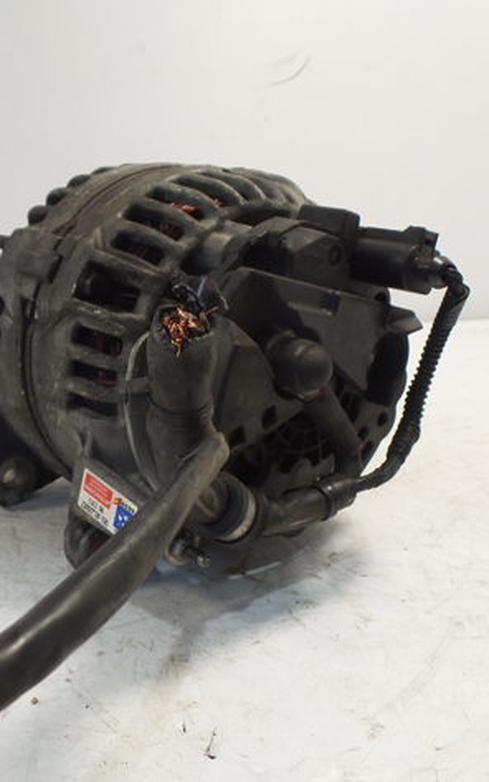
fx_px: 703
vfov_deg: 58.1
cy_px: 392
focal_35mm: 33
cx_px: 172
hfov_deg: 38.0
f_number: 3.5
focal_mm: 4.1
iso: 100
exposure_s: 1/60
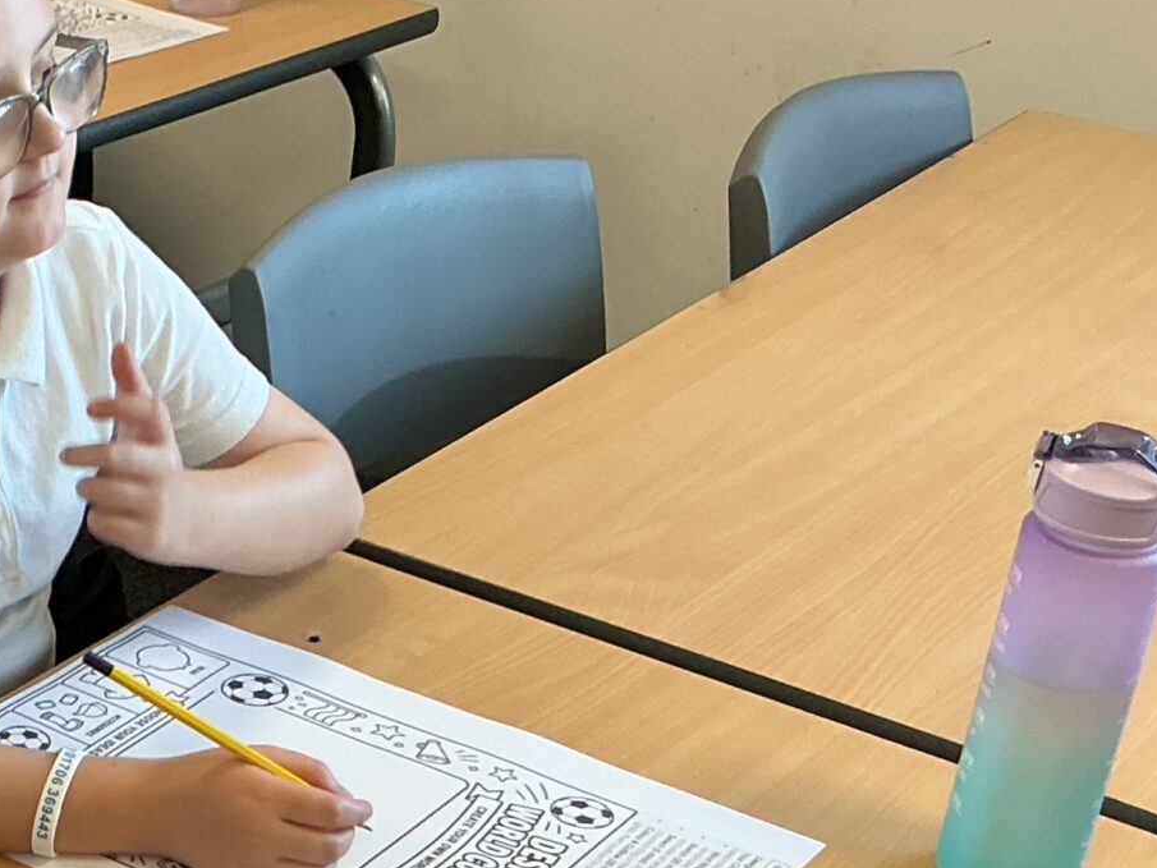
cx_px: -169
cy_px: 789
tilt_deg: -30.7
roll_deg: -0.1
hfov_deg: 22.3
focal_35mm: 82
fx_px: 2741
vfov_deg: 17.7
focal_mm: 3
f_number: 1.8
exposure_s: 1/60
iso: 64
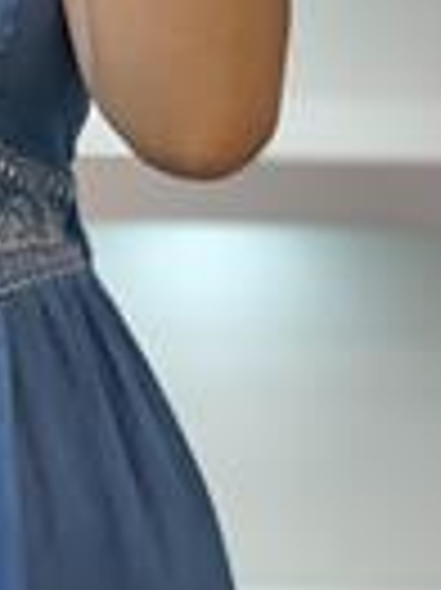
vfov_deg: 11.5
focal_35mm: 164
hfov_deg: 8.9
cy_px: -304
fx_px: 2790
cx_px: -176
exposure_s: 1/100
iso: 100
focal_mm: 6
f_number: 2
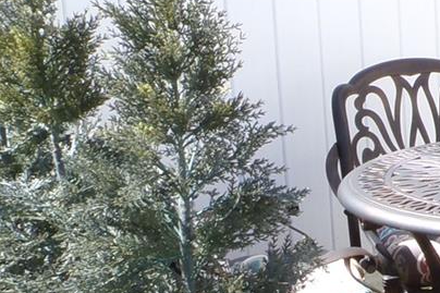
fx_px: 1161
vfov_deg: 14.4
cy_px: 159
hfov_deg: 20.0
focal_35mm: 95
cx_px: 539
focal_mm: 4.3
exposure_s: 1/60
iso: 100
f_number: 7.7
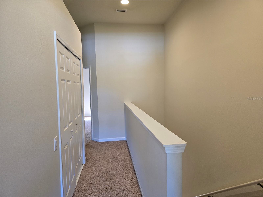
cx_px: 132
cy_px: 98
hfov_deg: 73.9
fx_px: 175
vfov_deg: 58.9
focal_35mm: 23
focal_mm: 6.3
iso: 640
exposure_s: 1/120
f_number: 1.7
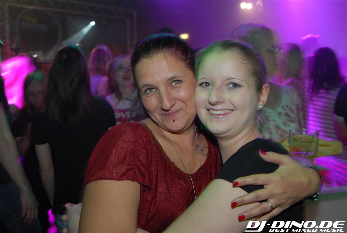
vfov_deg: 37.0
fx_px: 348
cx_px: 174
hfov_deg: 53.0
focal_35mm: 36
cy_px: 116
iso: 400
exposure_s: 1/6
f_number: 5.6
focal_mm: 24
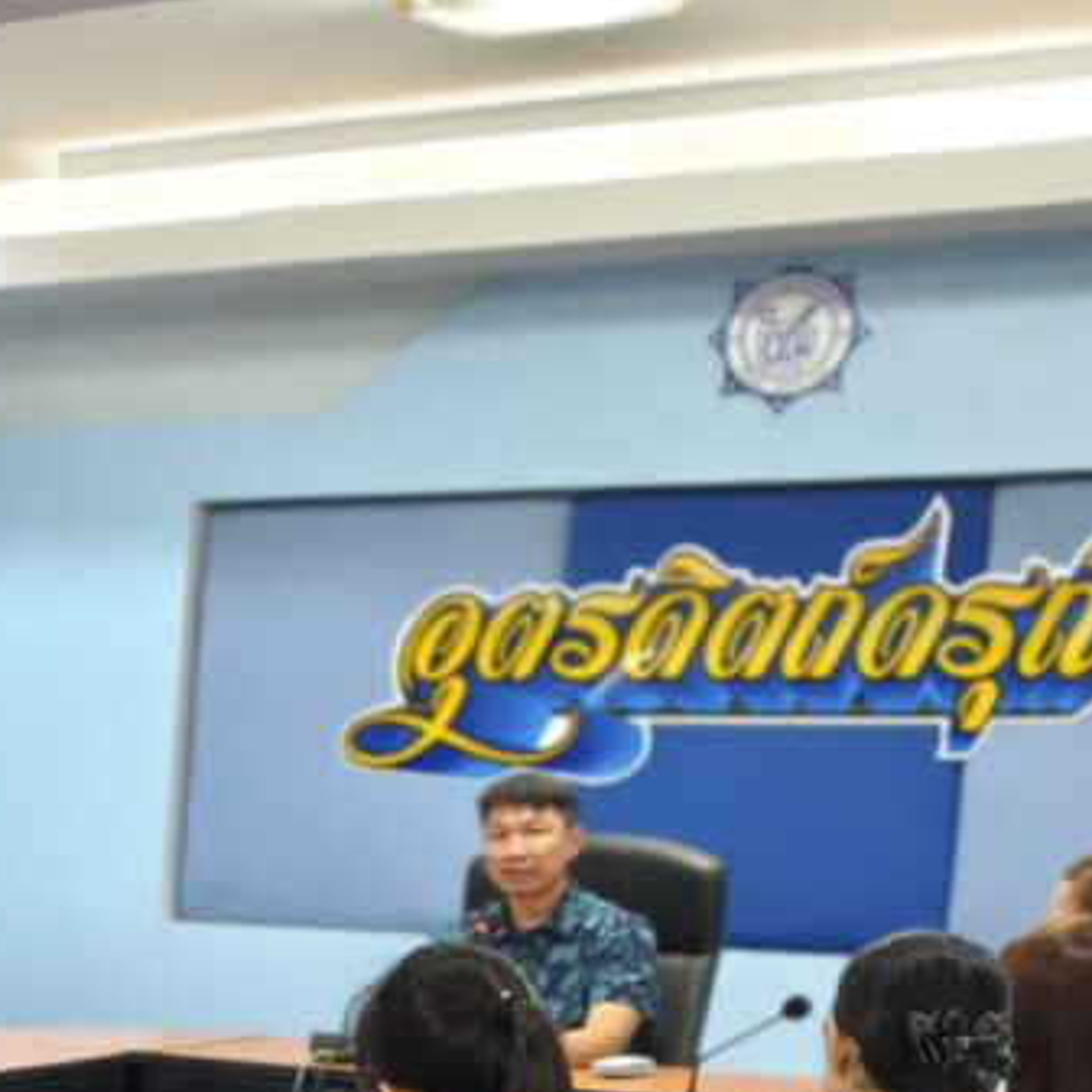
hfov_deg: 15.7
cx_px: -930
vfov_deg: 17.8
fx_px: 3319
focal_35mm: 93
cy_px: 1297
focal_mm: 6.45
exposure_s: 1/50
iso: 400
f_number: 1.62
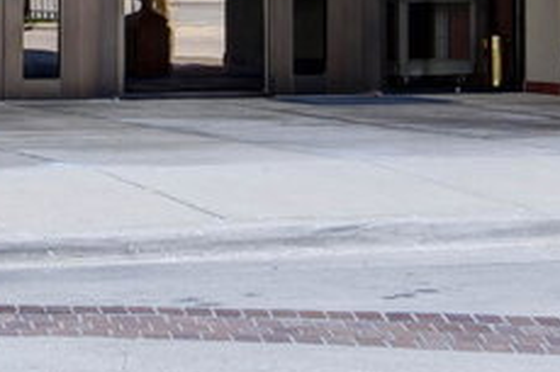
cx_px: -151
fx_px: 2269
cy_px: -64
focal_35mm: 146
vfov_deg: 9.3
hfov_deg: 13.6
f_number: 6.7
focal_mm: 21
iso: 400
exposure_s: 1/350
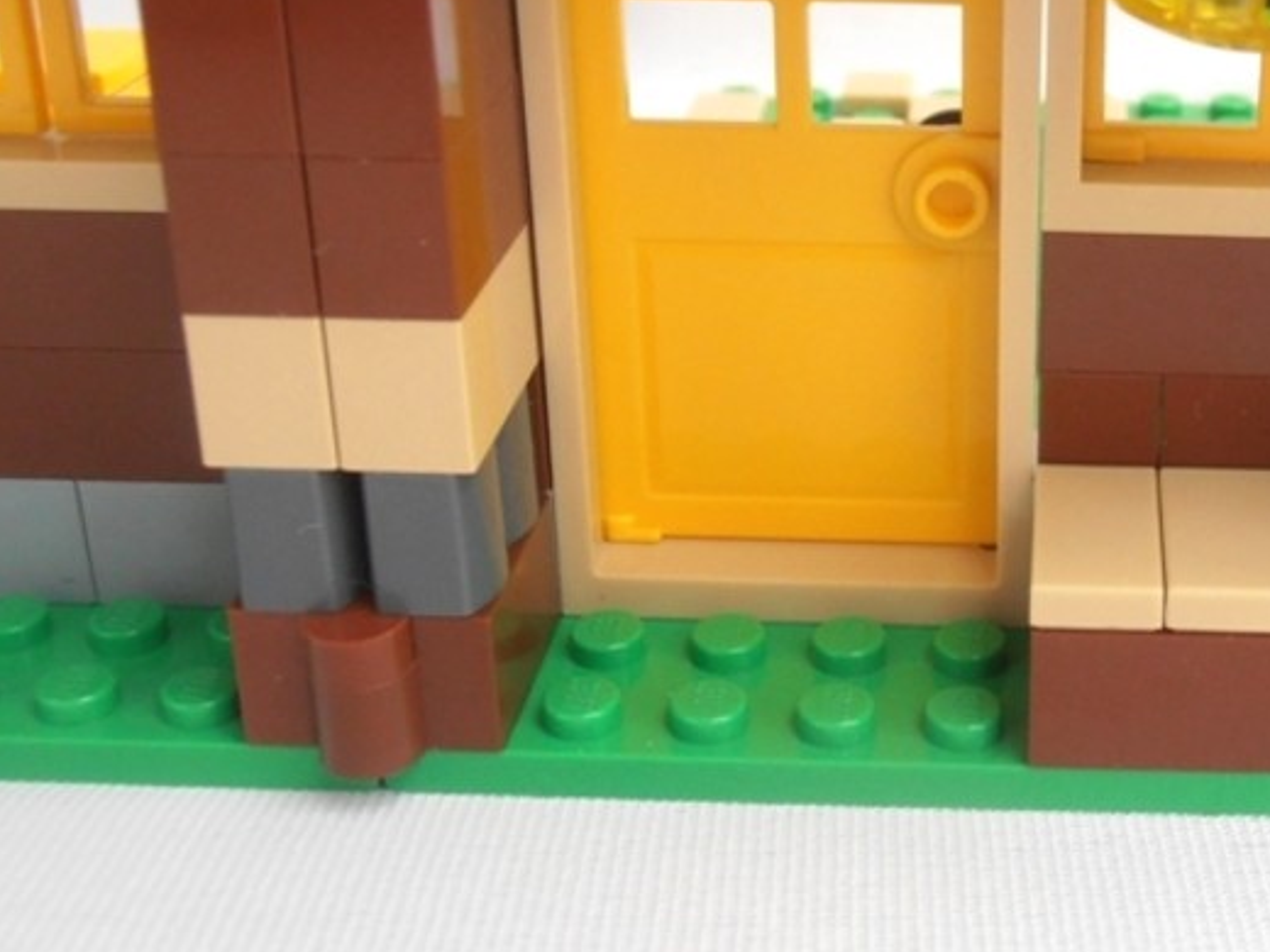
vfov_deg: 22.8
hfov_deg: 29.4
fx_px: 2348
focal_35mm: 64
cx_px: 1055
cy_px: 292
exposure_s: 1/20
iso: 125
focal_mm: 6.61
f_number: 3.9
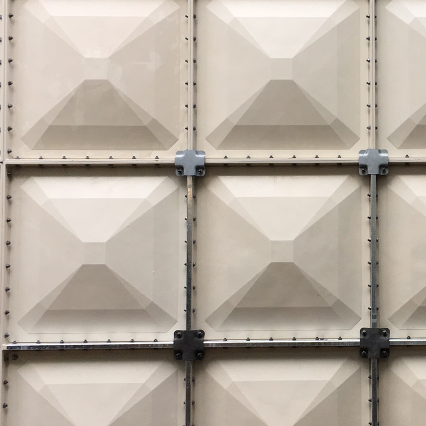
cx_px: 397
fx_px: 961
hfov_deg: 24.2
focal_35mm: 69
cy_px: 250
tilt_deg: +5.4
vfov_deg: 25.0
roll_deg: +0.4
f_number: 2.2
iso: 40
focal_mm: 4.15
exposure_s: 1/100
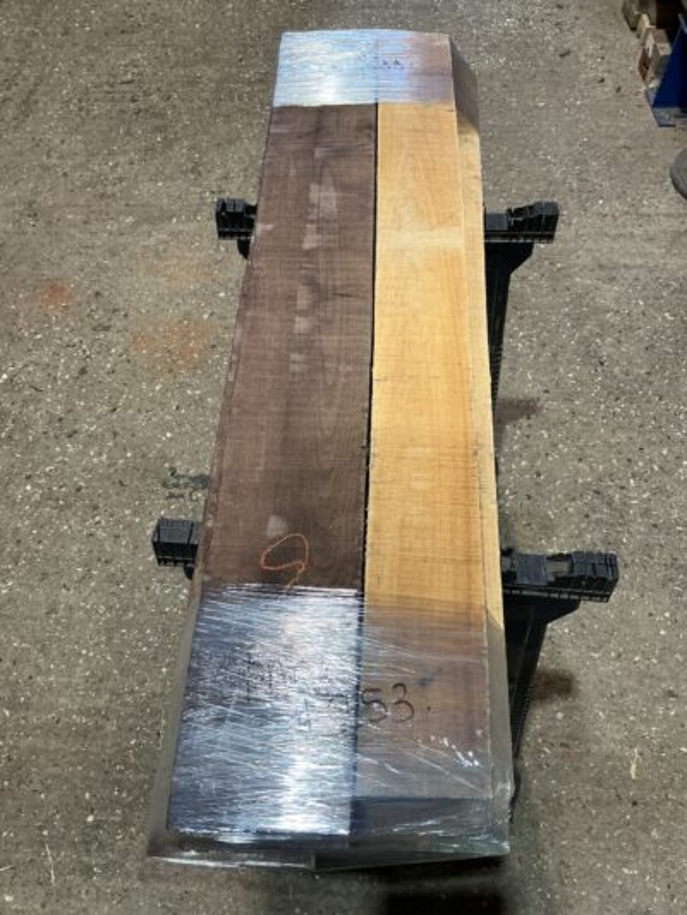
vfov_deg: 61.6
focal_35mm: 29
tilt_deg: -58.8
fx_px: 767
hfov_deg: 48.2
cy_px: 458
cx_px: 344
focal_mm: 3
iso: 50
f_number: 1.8
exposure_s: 1/50
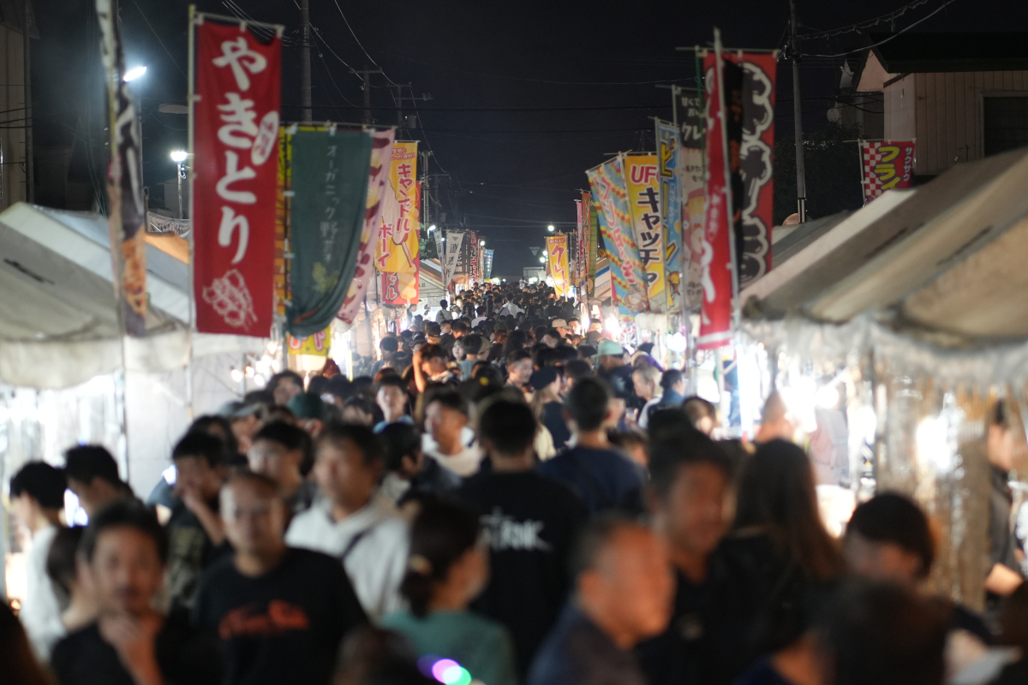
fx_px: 3626
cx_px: 514
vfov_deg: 10.8
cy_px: 342
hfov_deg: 16.1
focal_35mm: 127
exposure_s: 1/125
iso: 2000
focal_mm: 85
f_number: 1.8
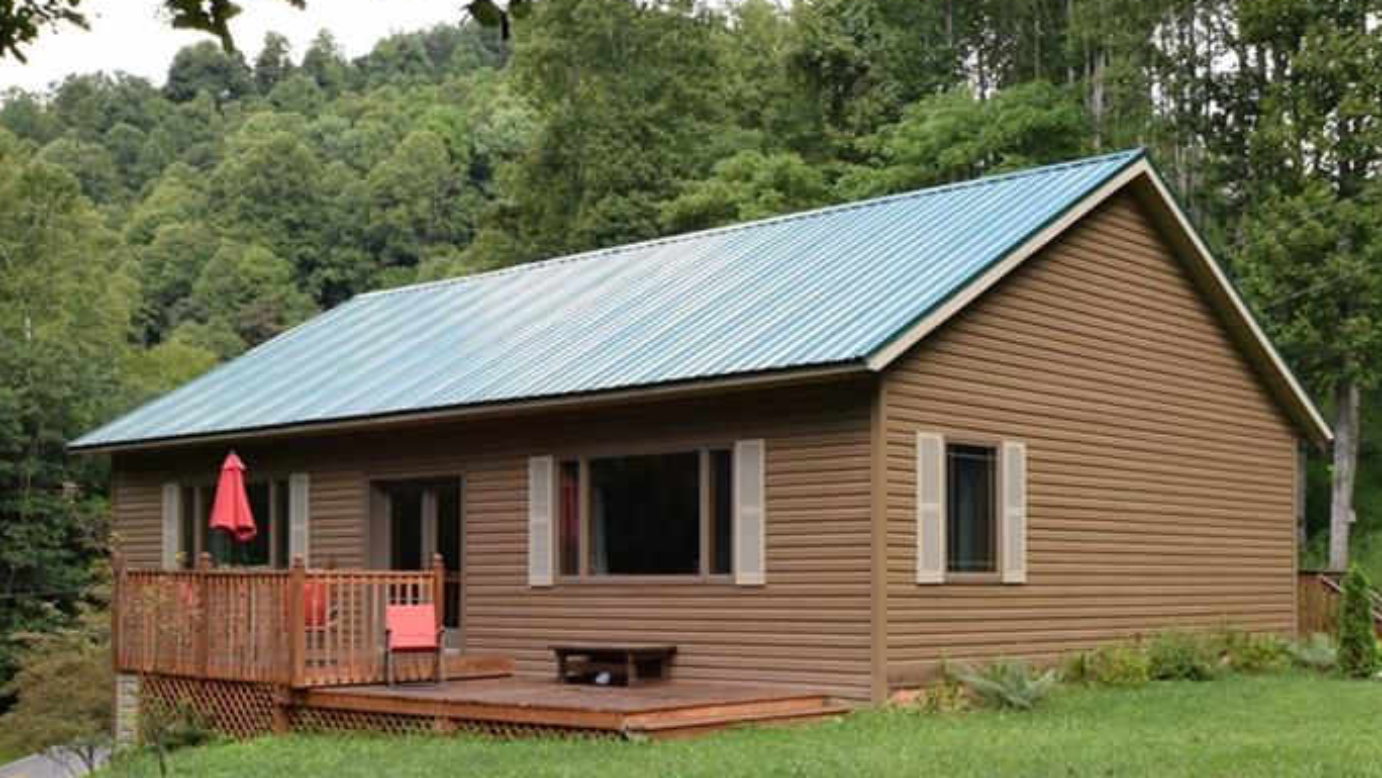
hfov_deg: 43.1
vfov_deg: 25.2
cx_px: 919
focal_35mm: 47
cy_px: 562
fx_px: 1723
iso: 400
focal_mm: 20
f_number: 5.6
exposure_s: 1/125
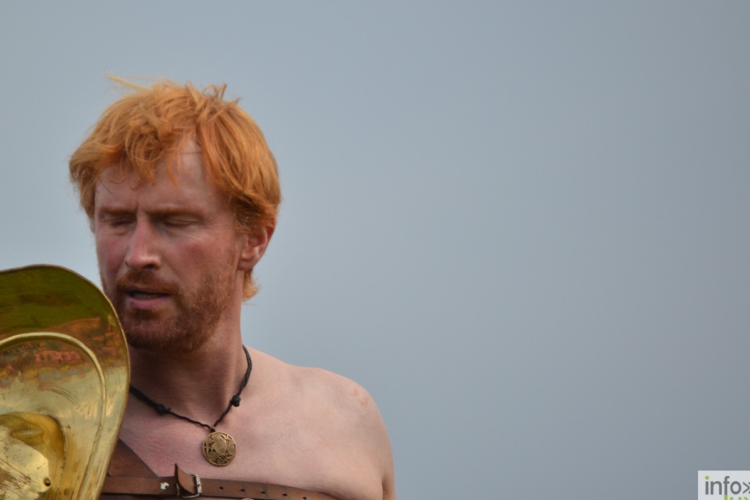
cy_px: 187
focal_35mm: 374
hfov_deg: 5.5
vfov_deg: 3.7
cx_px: 263
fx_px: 7784
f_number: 5.6
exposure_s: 1/1600
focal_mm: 185
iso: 400
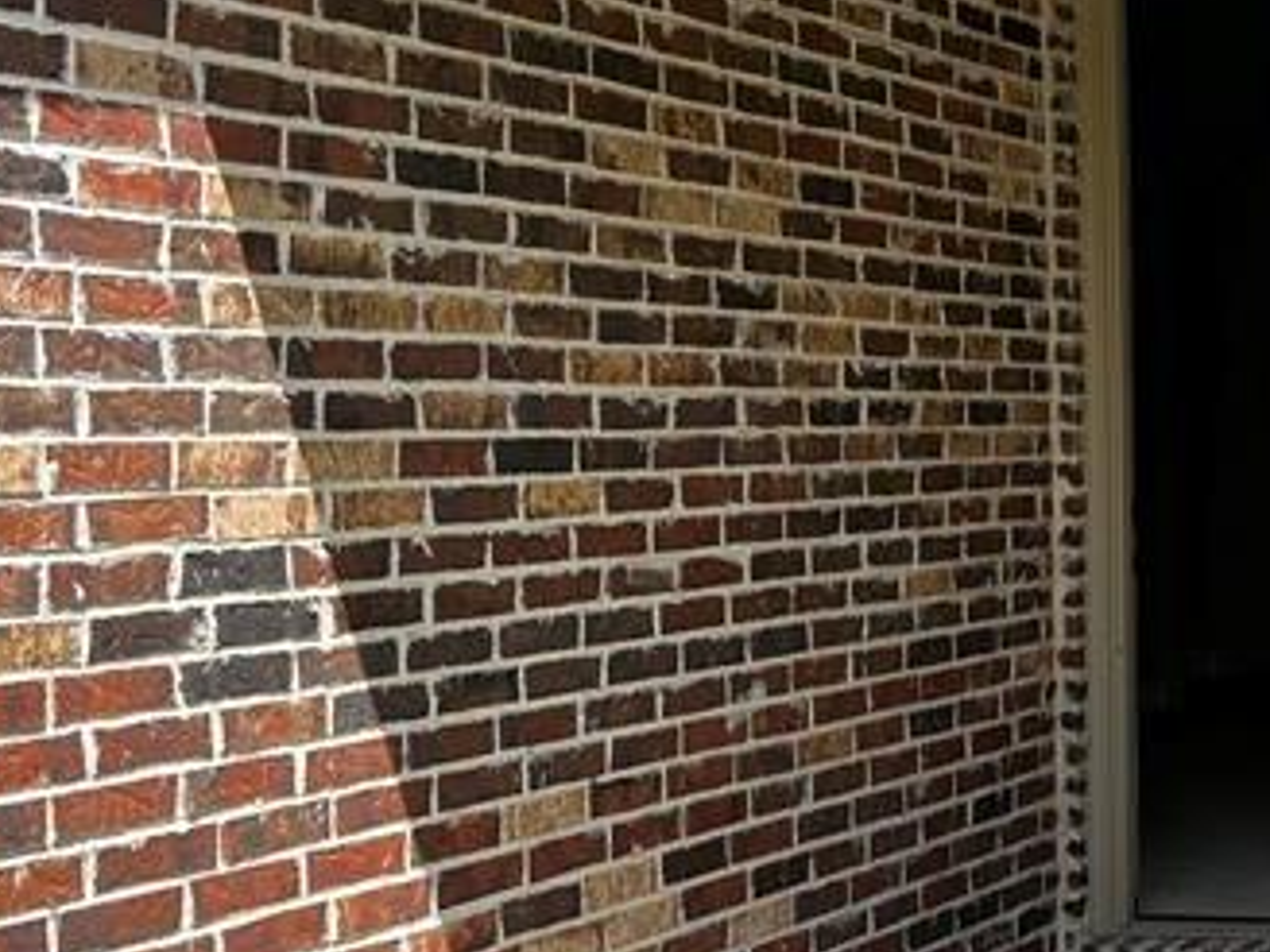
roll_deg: +1.7
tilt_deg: +0.5
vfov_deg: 19.6
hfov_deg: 23.8
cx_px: 1495
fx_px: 2752
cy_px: 464
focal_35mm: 75
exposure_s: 1/2732
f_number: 1.78
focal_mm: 6.86
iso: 80
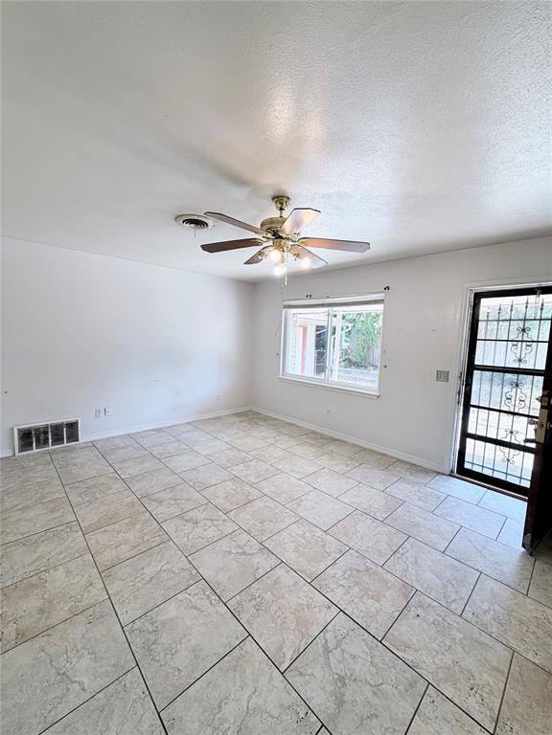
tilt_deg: -5.8
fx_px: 298
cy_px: 368
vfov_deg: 102.1
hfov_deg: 85.7
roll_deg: -3.1
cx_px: 276
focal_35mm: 14
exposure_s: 1/120
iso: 80
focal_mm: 2.22
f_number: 2.2
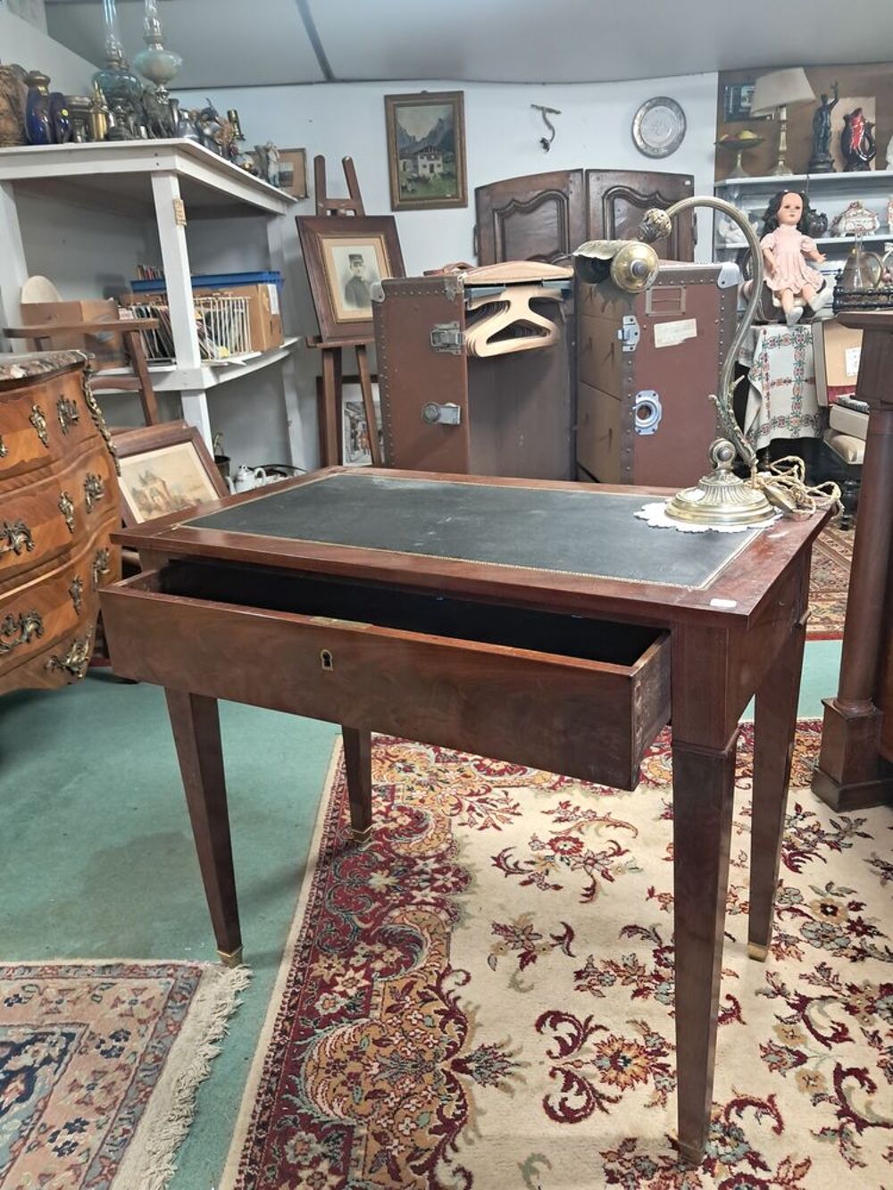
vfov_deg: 65.3
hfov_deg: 51.4
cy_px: 595
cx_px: 446
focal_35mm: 27
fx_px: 929
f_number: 1.8
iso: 500
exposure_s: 1/33
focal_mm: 4
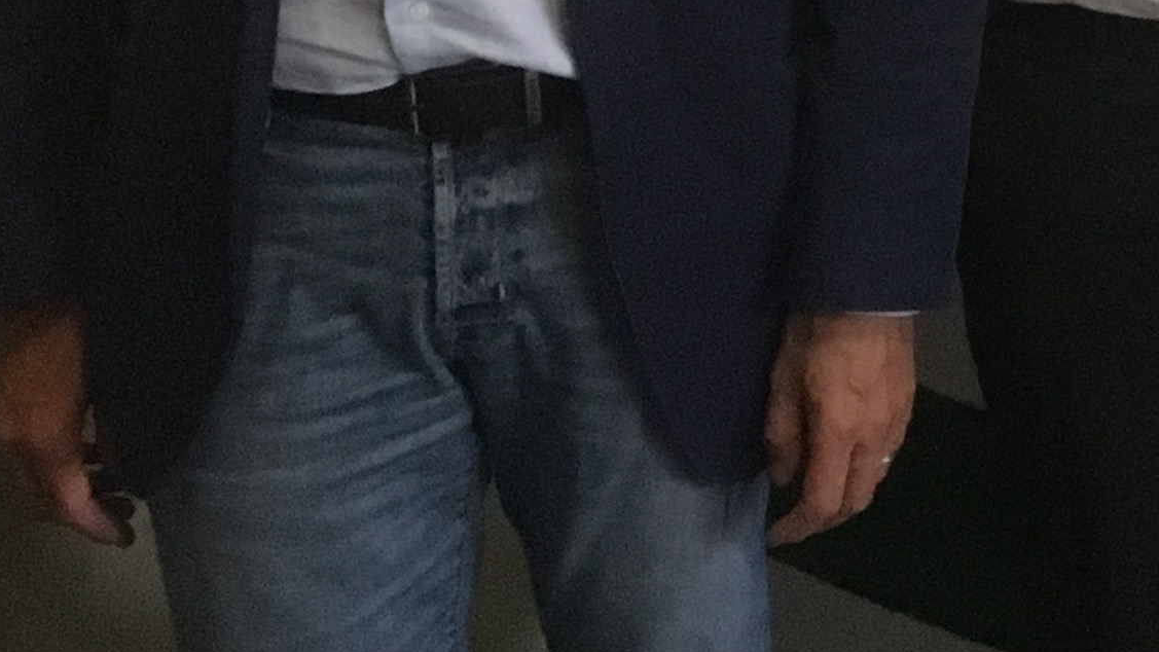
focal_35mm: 113
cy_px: -767
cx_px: 2048
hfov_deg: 16.2
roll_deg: +0.8
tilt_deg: -7.2
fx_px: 3473
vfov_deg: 9.8
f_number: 2.2
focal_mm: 4.15
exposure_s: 1/25
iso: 200
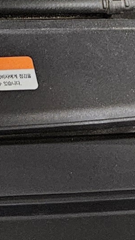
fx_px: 1192
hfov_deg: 6.1
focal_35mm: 187
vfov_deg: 10.8
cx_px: -248
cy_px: -191
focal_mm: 5.4
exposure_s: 1/24
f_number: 1.8
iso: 800
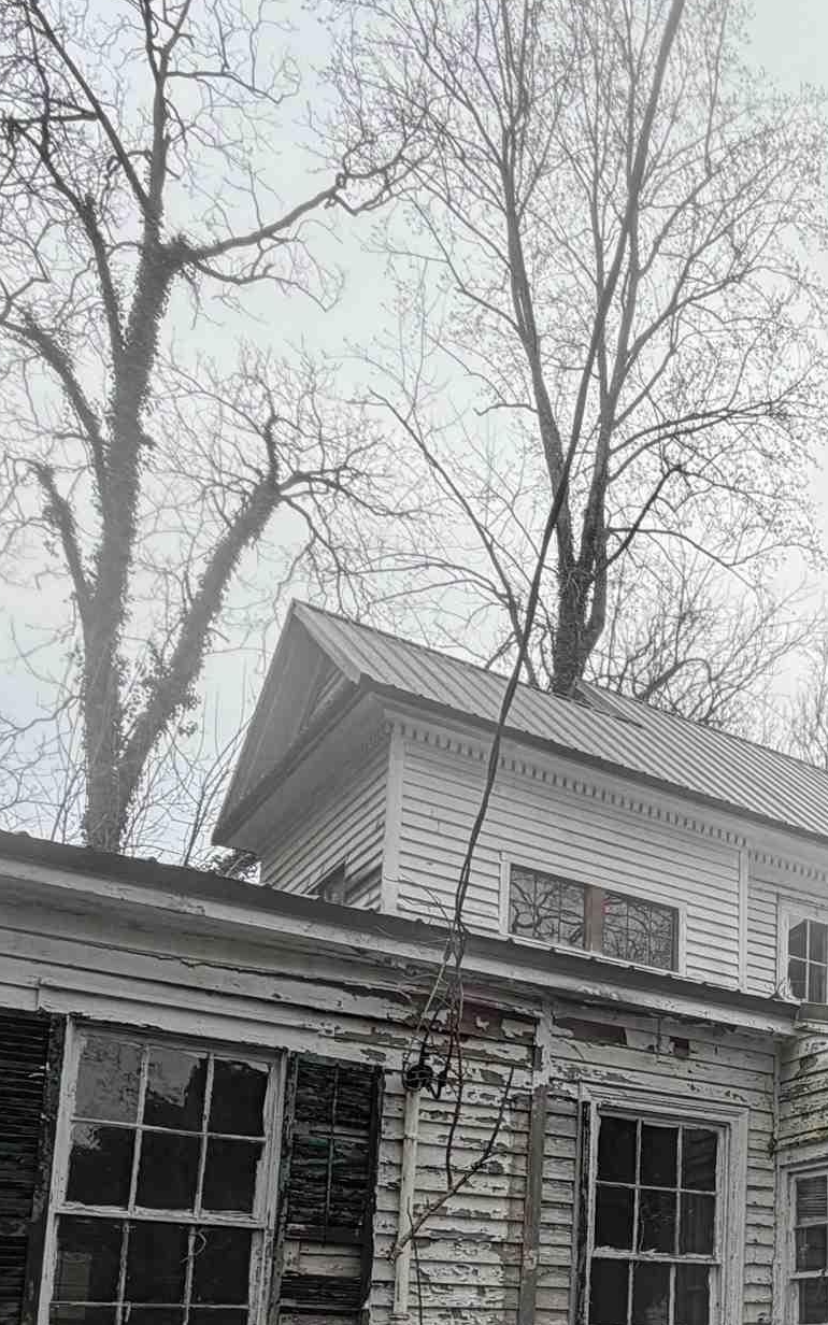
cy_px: 1173
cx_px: 962
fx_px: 1336
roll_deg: +1.4
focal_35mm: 37
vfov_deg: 47.8
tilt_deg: +9.8
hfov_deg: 30.0
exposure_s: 1/559
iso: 40
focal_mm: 2.22
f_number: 2.2
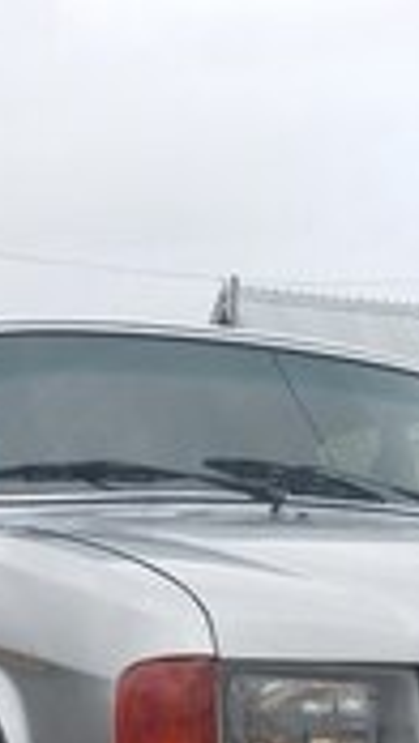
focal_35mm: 84
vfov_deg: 23.5
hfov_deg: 14.3
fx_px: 1658
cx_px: 355
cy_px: 850
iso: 40
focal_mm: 3.7
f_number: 1.9
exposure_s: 1/270
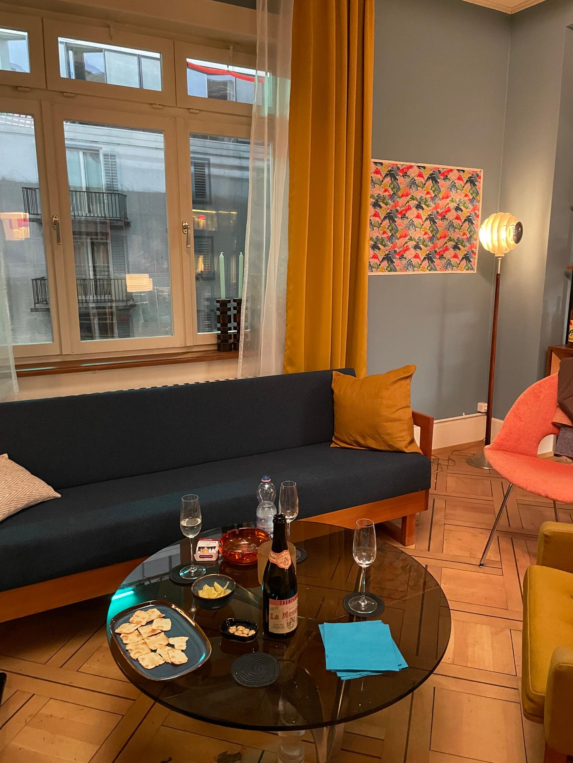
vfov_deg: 67.3
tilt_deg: -12.2
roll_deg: +0.2
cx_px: 286
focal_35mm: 26
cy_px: 382
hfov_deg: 53.1
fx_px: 574
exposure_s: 1/25
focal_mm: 4.2
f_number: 1.6
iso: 640
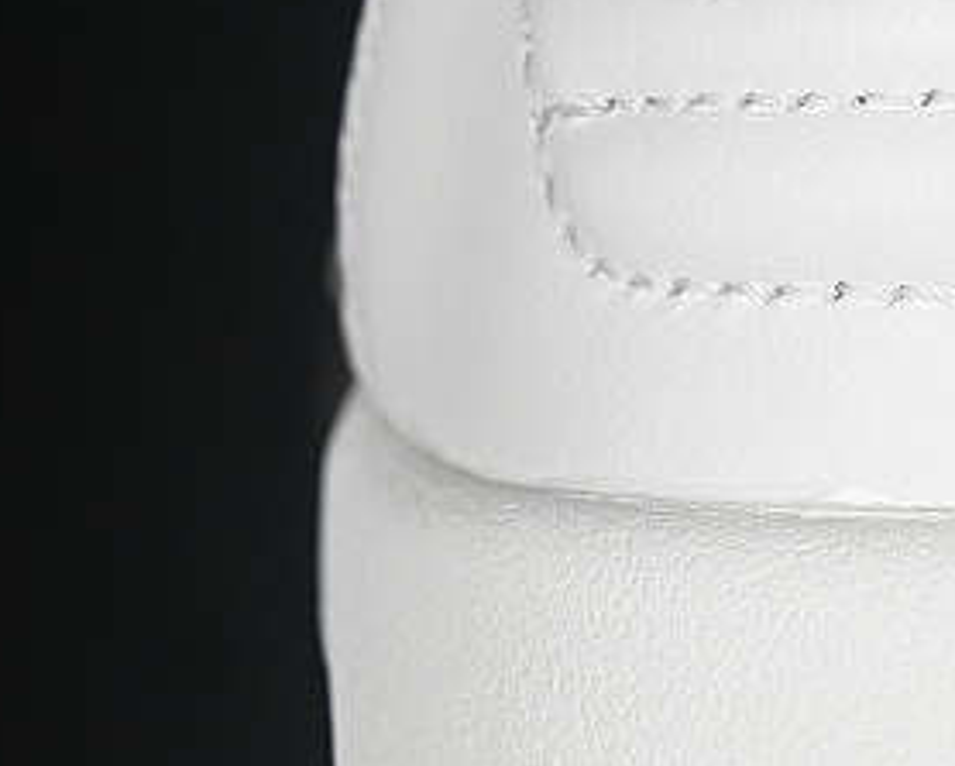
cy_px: -103
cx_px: 1226
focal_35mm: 273
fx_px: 7724
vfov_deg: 5.7
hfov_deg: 7.0
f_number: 7.1
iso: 160
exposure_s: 1/100
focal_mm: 50
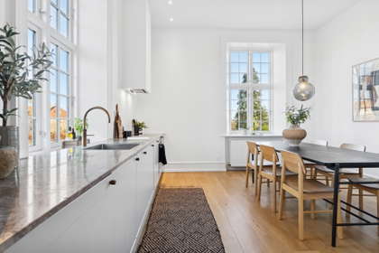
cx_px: 190
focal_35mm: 20
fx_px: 213
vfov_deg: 61.3
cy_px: 126
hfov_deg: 83.3
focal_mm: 13.5
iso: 200
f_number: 8
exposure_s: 1/15
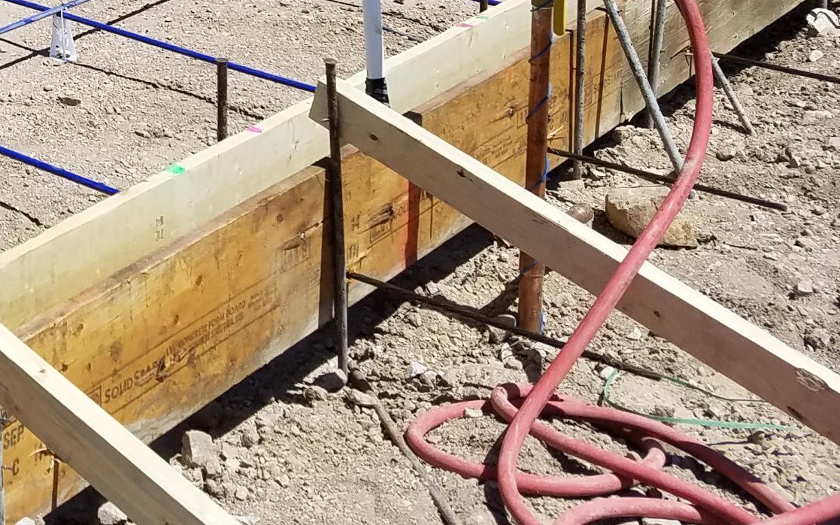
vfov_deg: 15.8
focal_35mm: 74
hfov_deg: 25.2
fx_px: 1694
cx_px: -158
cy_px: -314
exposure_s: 1/3552
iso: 50
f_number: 1.7
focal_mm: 4.2
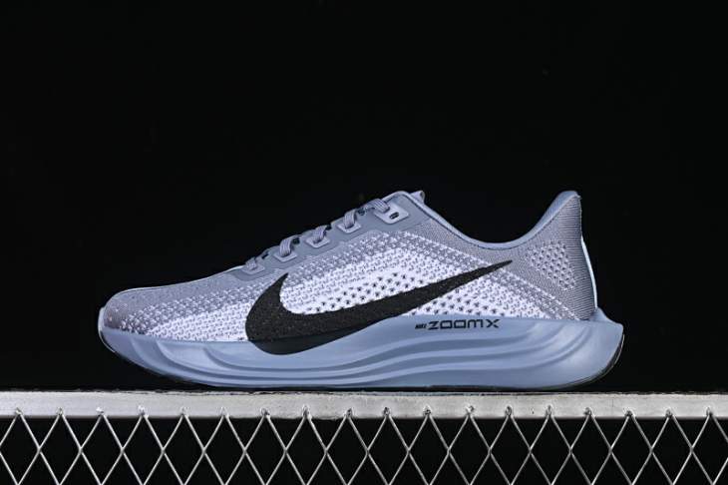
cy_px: 242
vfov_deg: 18.2
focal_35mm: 75
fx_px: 1516
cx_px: 364
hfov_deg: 27.0
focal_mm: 50
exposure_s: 1/80
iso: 160
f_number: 8
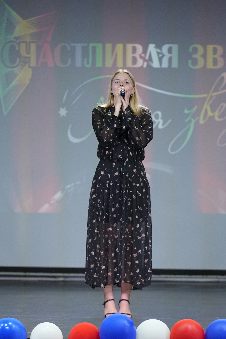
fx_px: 2439
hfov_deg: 5.3
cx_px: 113
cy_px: 170
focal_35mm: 259
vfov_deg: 8.0
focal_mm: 173
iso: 2000
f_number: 2.8
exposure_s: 1/250
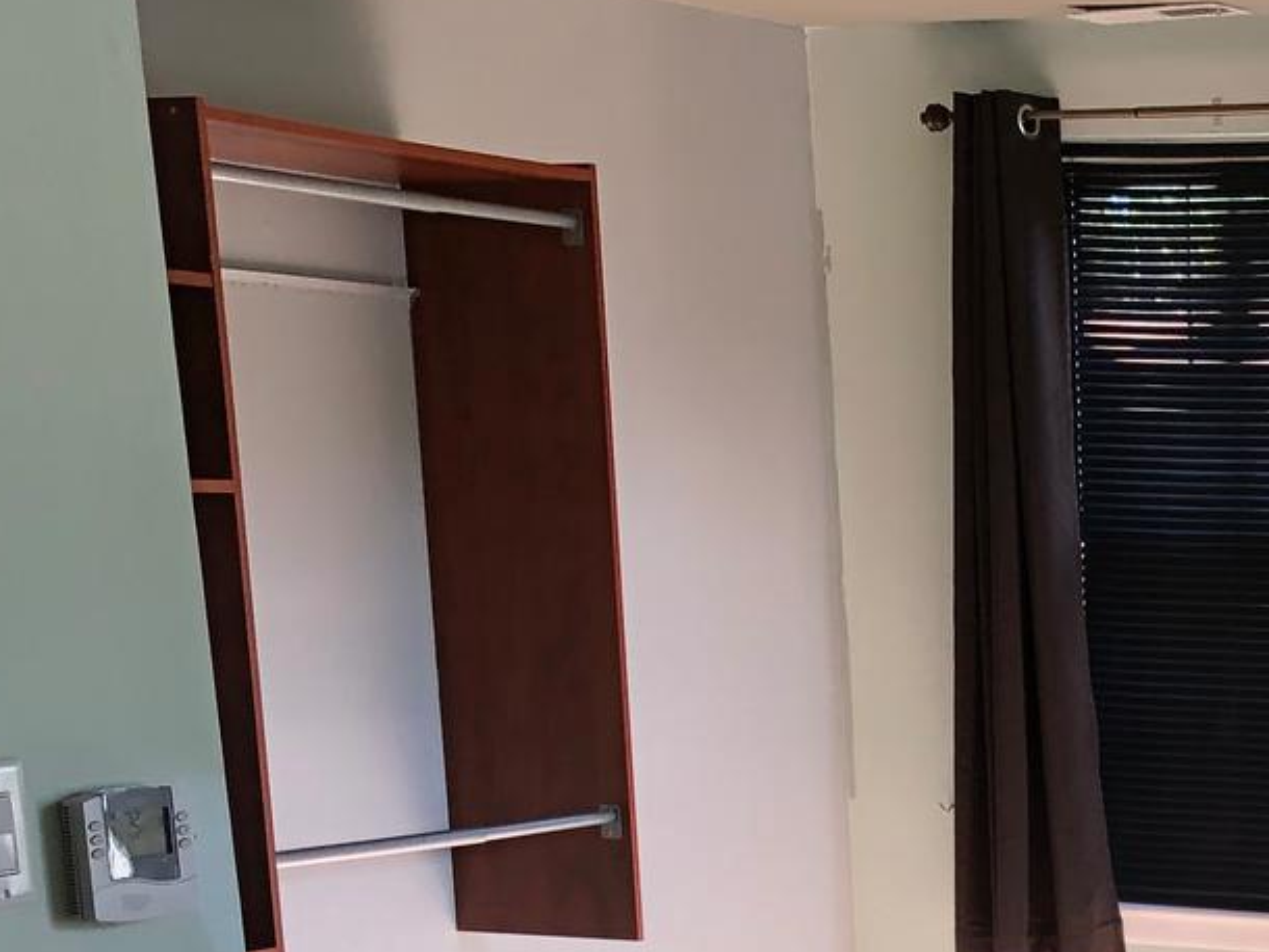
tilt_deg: -16.5
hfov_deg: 19.5
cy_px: 1534
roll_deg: +0.7
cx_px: 1573
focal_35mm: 94
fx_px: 3447
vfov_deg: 14.4
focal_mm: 3.99
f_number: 1.8
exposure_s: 1/120
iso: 50
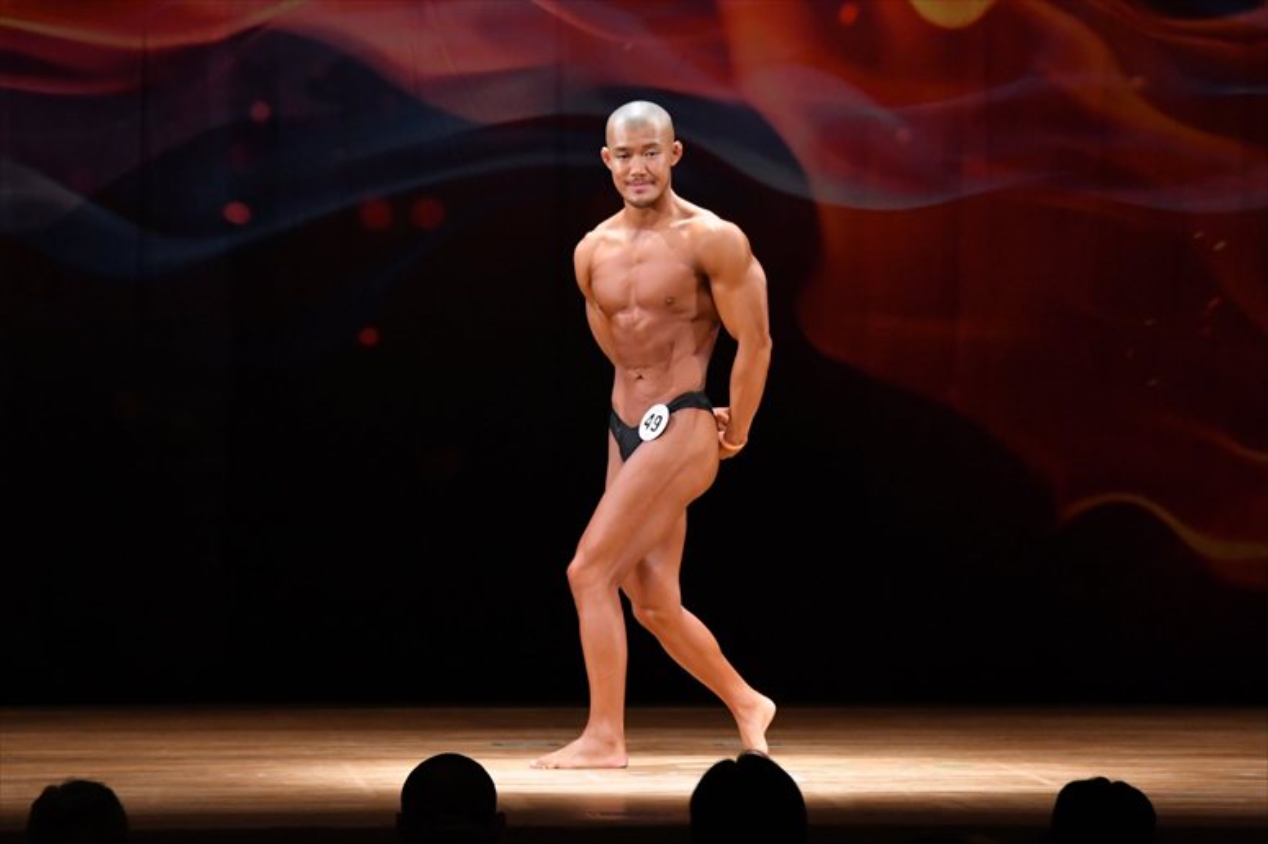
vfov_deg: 6.1
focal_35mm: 225
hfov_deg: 9.2
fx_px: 7921
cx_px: 634
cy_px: 422
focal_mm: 150
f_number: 5.6
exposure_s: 1/400
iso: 4000
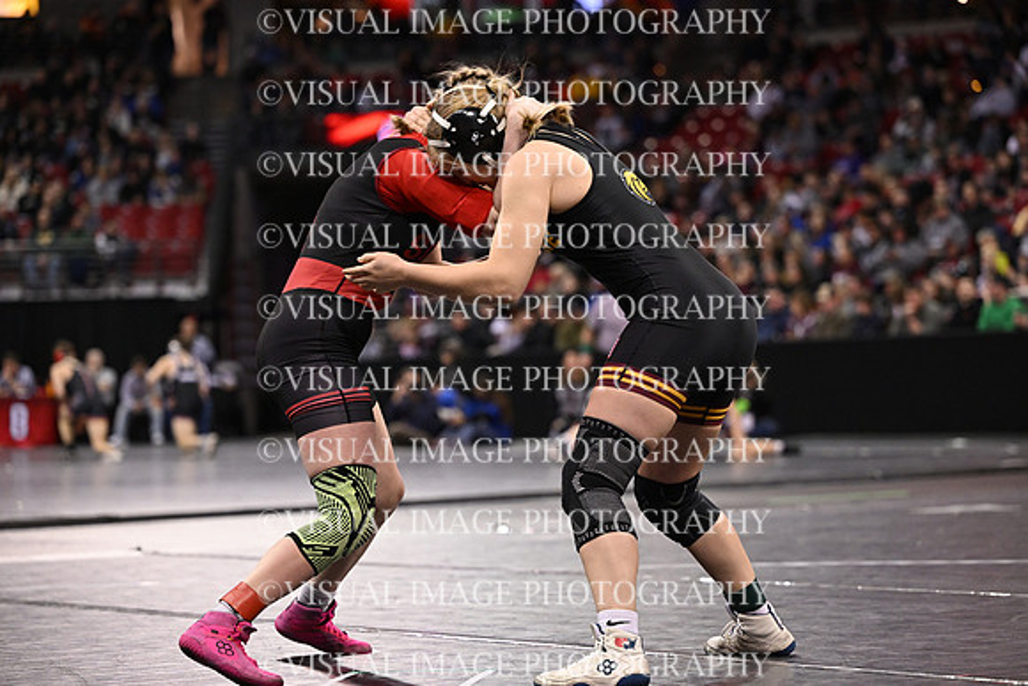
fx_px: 3142
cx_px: 514
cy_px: 343
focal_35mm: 110
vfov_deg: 12.5
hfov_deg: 18.6
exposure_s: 1/1000
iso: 4000
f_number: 3.2
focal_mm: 110
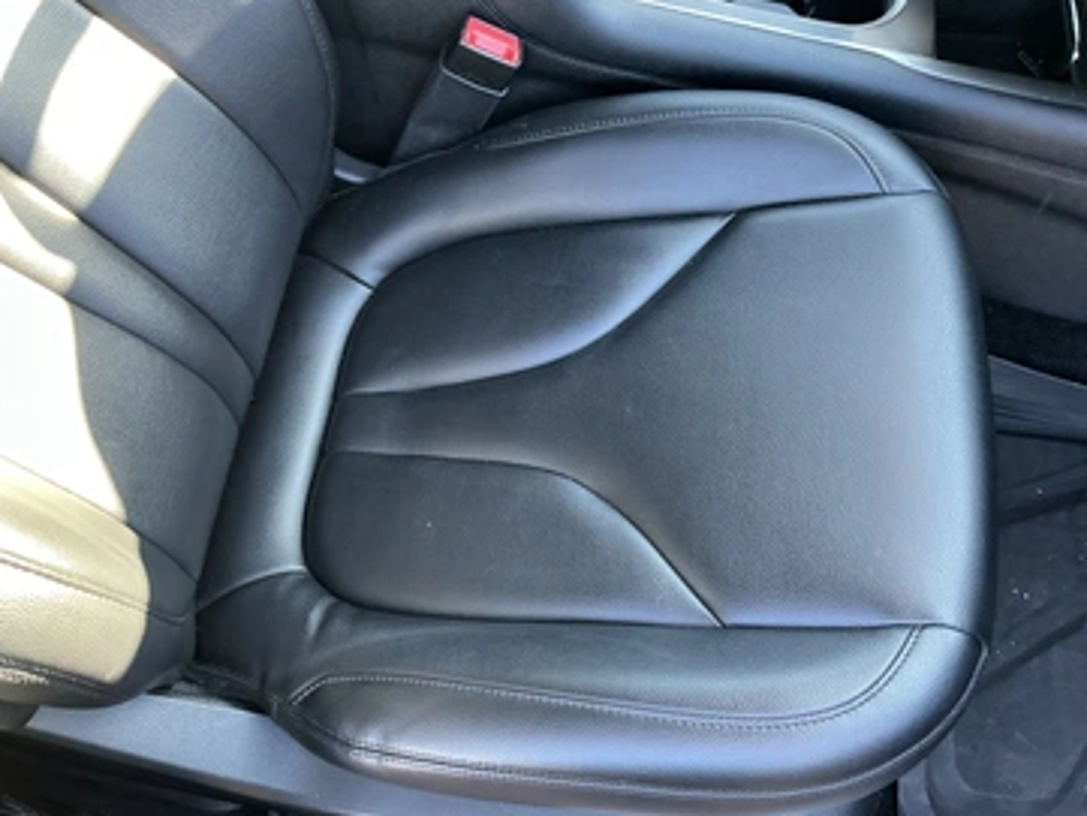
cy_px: 434
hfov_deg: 58.3
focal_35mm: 31
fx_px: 974
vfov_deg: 45.4
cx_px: 533
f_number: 1.8
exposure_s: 1/60
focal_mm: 3
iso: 160
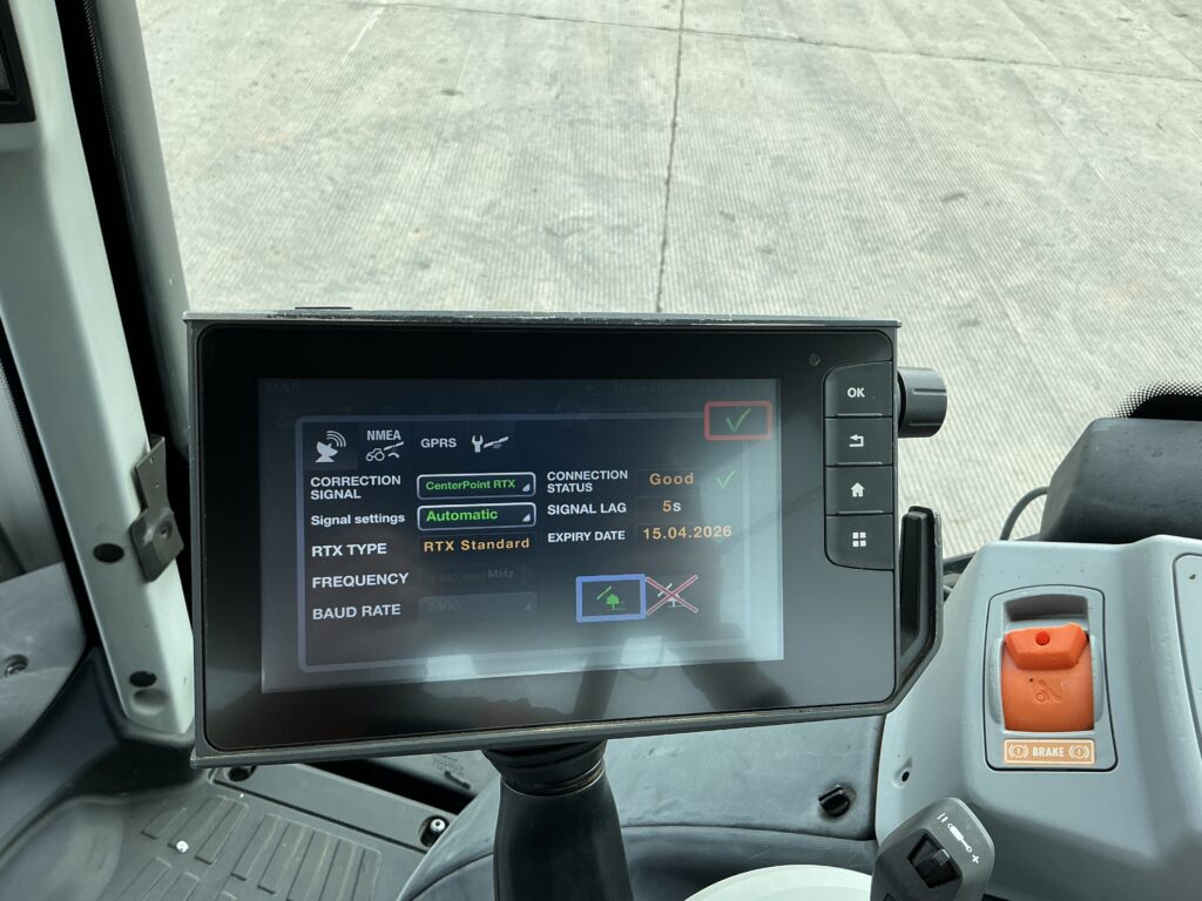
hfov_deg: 63.4
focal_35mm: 28
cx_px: 601
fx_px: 972
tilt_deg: -40.0
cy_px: 450
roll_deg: -5.5
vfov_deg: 49.7
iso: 25
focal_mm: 3
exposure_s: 1/338
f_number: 1.8
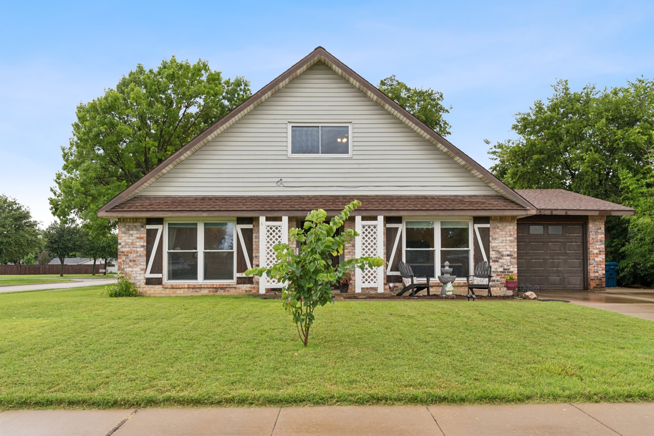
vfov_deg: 43.6
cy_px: 218
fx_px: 545
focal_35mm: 30
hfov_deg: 61.9
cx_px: 327
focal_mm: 20
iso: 200
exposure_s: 1/40
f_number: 8
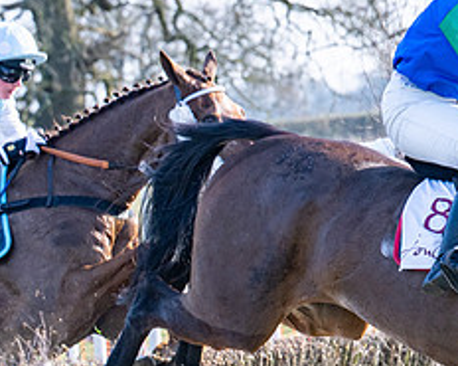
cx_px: 577
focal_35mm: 314
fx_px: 4251
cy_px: 309
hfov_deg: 6.1
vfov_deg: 4.9
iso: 160
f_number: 4
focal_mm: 70
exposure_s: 1/1000
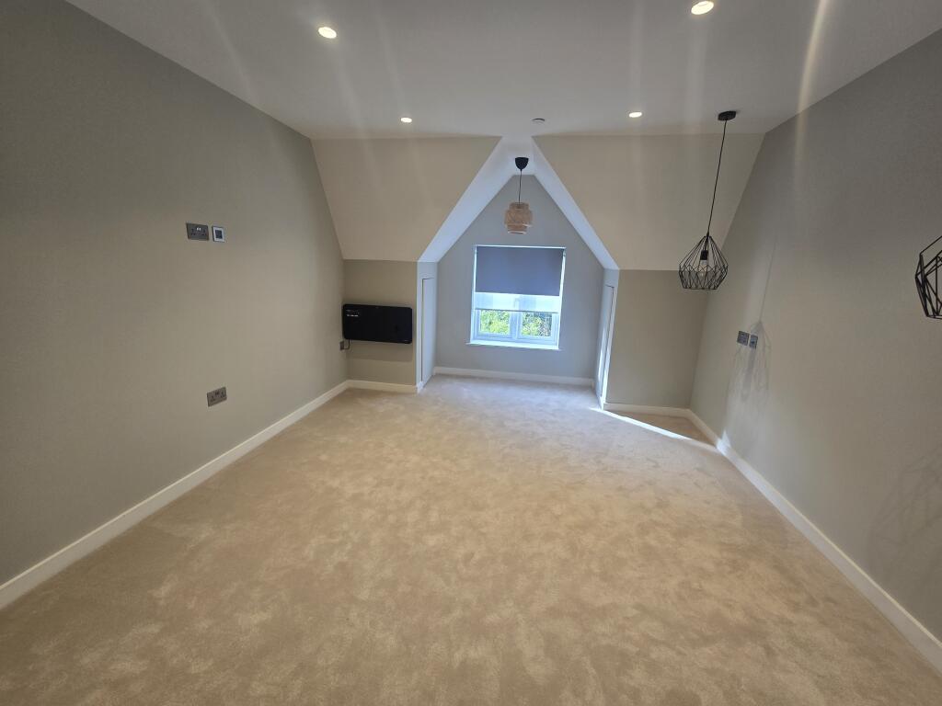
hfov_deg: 106.2
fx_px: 354
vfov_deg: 89.9
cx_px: 471
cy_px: 353
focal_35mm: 13
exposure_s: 1/50
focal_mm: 2.2
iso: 64
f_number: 2.2
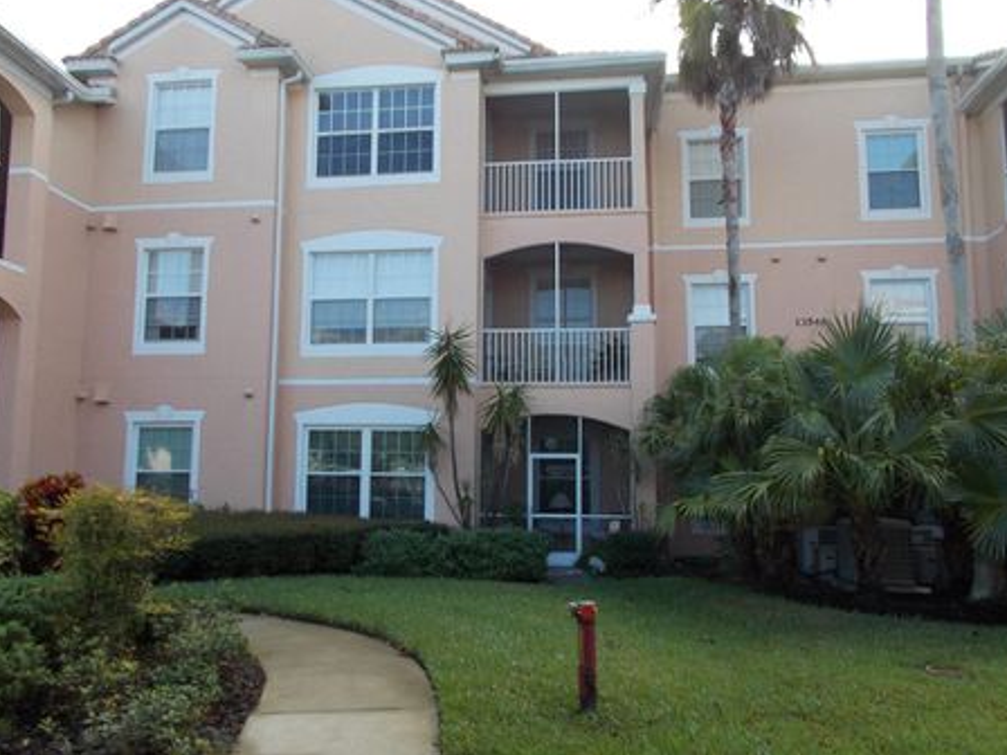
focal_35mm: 29
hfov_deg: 61.6
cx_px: 481
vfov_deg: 48.2
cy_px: 388
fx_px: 844
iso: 80
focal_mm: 4.6
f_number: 3.2
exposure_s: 1/160
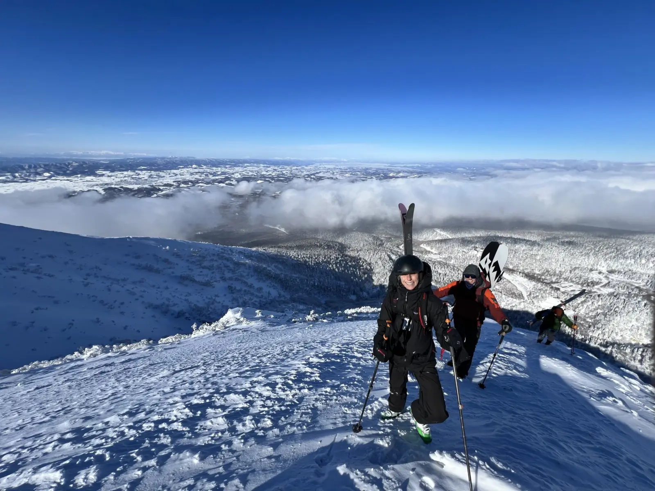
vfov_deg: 89.9
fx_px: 246
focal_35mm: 13
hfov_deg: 106.2
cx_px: 328
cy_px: 246
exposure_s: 1/2732
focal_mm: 1.57
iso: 32
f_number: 1.8
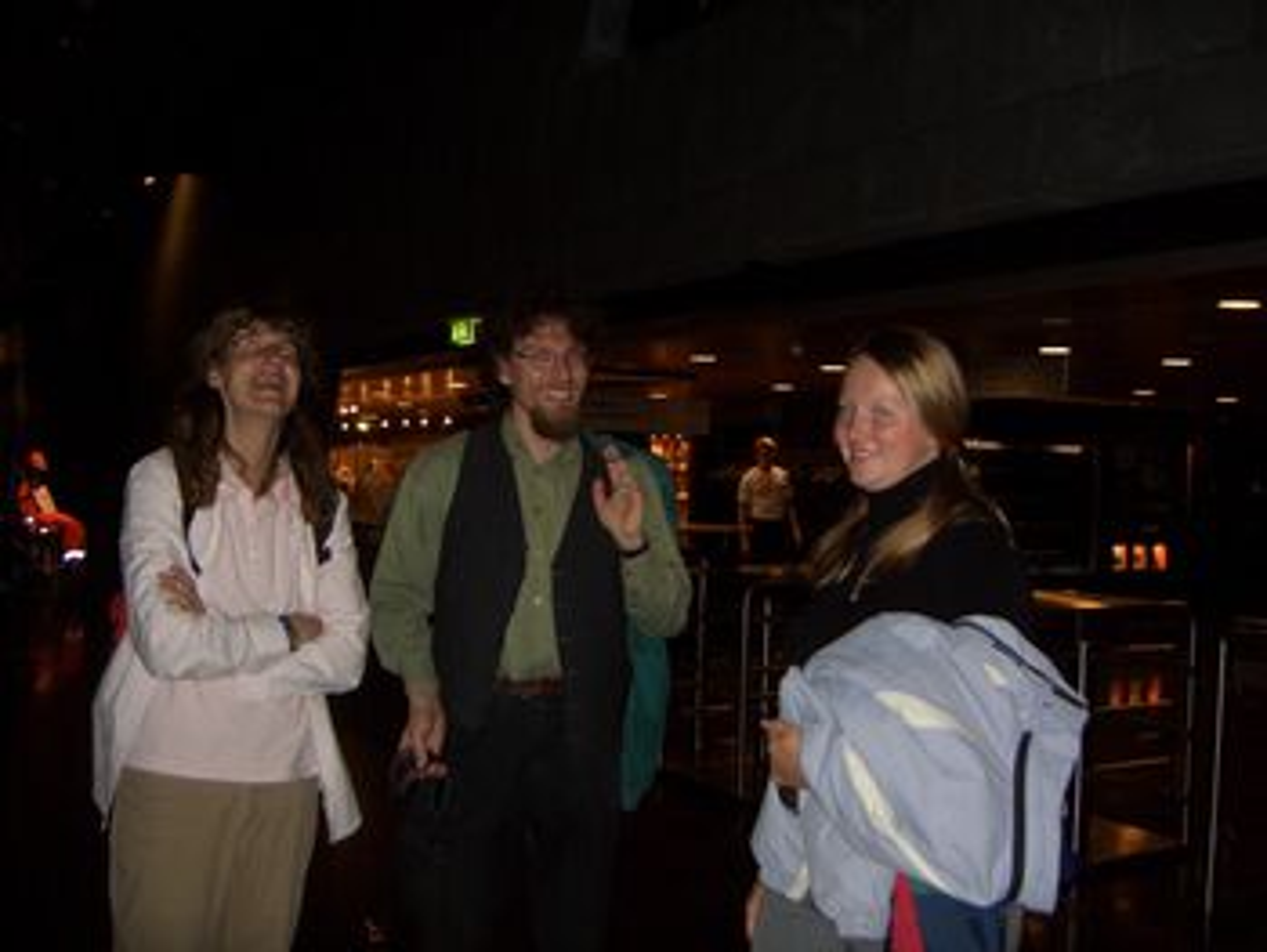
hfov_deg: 47.8
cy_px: 476
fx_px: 1428
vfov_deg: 36.9
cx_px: 634
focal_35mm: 39
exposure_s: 1/60
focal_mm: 8
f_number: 2.8
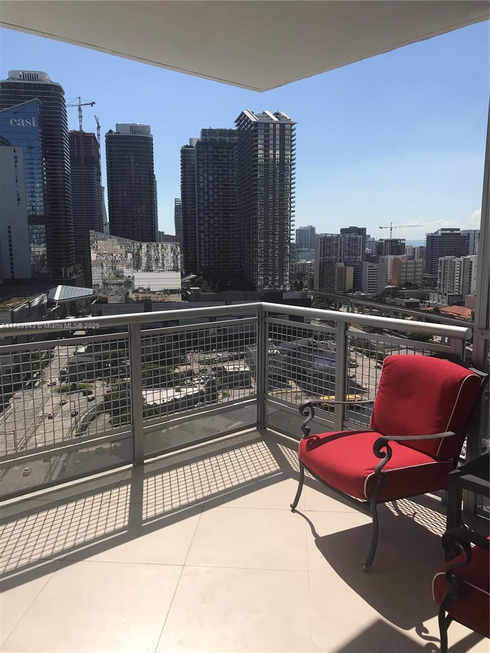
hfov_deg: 49.7
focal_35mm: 28
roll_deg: +0.0
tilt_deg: -8.8
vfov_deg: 63.4
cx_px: 245
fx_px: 528
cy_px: 326
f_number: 1.8
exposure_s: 1/5051
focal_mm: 3.99
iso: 20
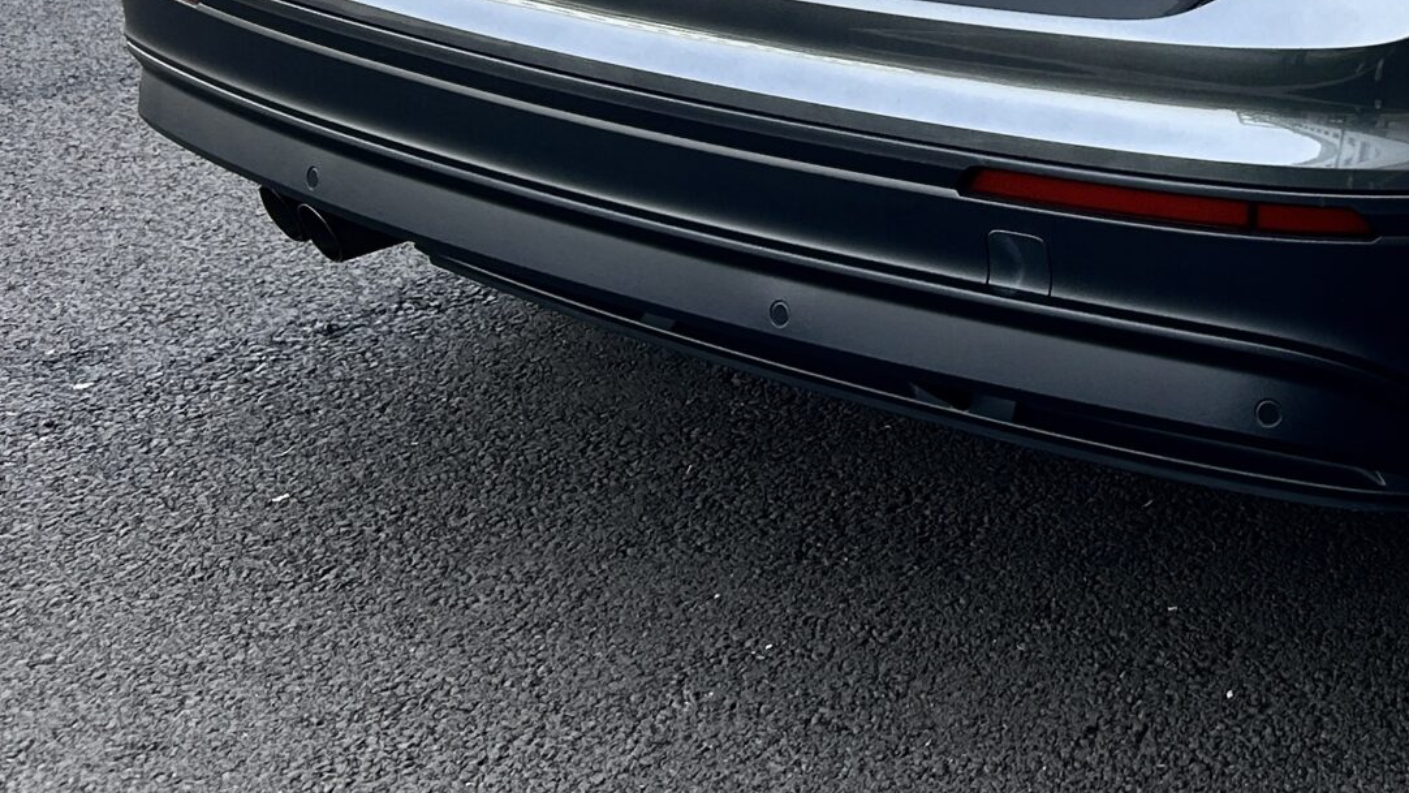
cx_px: 1531
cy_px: -371
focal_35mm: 67
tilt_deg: -9.7
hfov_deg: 28.7
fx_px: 2504
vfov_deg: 16.5
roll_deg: -1.3
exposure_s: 1/1147
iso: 50
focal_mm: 5.7
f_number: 1.5
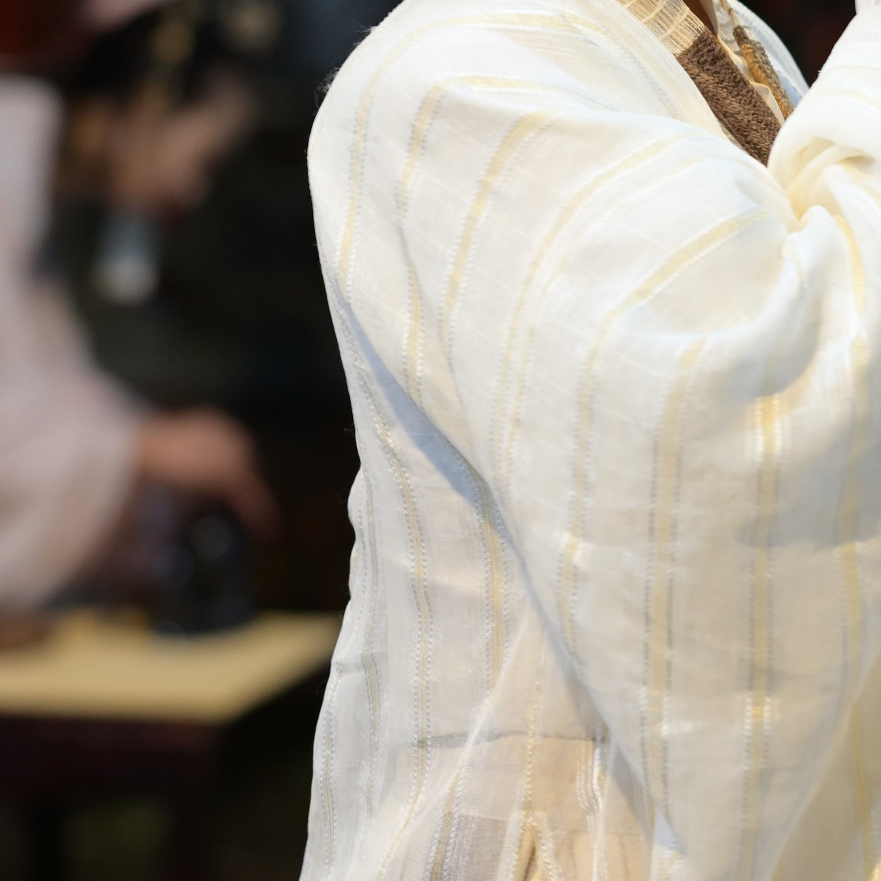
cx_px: 555
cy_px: 51
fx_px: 7227
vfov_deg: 7.0
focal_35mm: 251
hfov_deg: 7.0
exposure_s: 1/100
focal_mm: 85
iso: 1600
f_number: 2.2
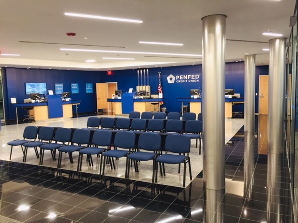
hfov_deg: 61.7
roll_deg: +0.8
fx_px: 250
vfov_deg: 48.2
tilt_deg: -5.2
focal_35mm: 29
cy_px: 112
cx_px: 149
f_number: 2.2
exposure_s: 1/15
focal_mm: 4.15
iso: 40
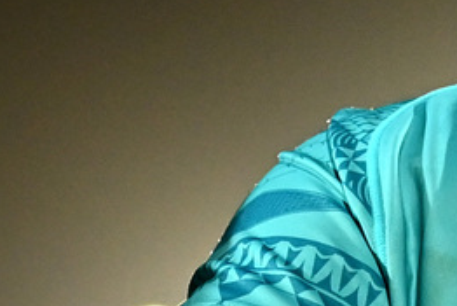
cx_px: -340
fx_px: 6516
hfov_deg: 4.0
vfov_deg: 2.7
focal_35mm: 513
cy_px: 773
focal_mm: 70
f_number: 2.8
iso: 3200
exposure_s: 1/1250
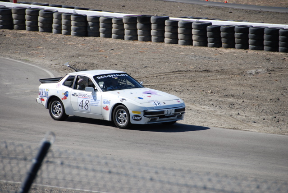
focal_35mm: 300
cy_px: 96
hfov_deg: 6.9
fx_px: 2403
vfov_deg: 4.6
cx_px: 144
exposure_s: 1/800
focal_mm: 200
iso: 200
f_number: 5.6
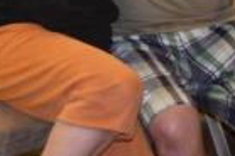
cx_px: 83
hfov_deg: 16.5
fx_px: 808
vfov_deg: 10.5
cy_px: -98
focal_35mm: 124
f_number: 3.5
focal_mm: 18
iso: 200
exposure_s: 2
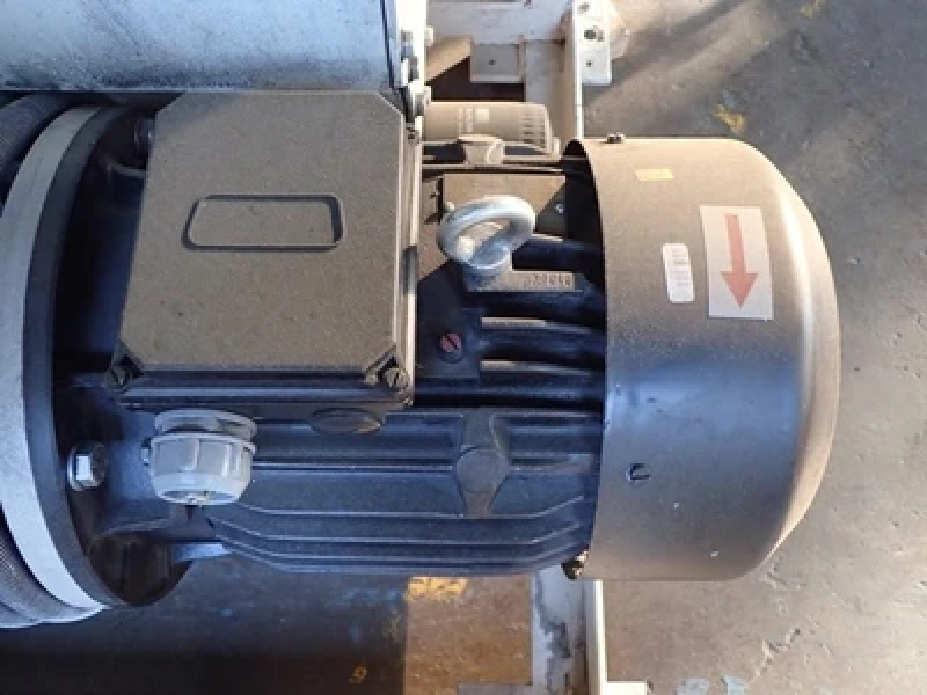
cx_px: 464
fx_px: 803
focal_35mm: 30
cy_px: 348
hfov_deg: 60.0
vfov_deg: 46.8
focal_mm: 5.5
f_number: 2.3
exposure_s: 1/30
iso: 640
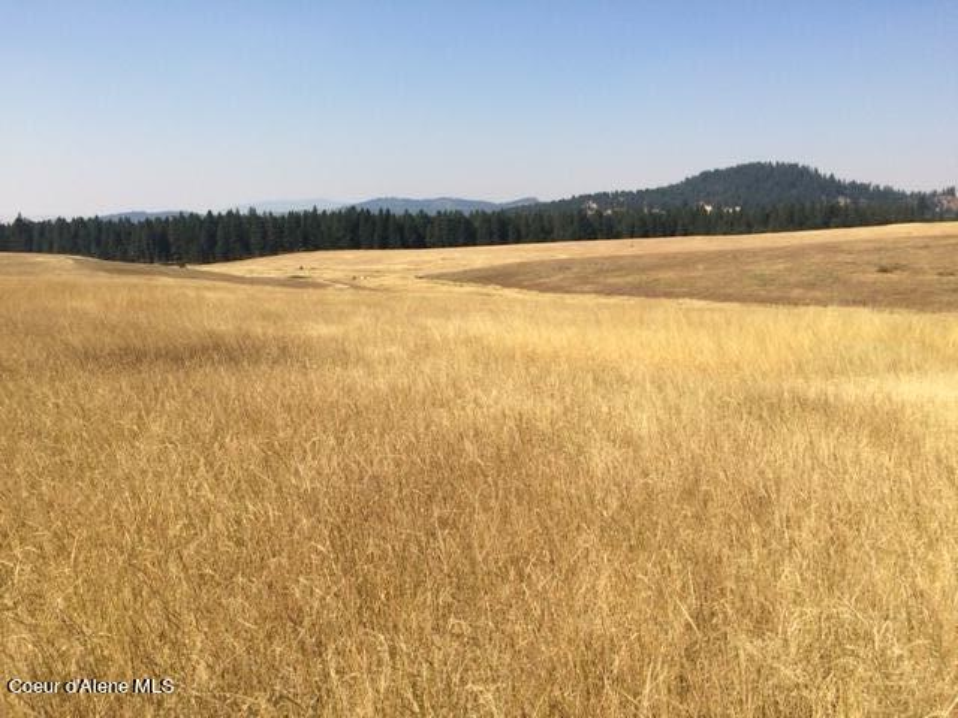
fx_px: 803
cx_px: 479
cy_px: 359
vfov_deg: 48.2
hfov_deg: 61.7
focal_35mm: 29
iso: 32
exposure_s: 1/2740
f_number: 2.2
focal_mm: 4.15
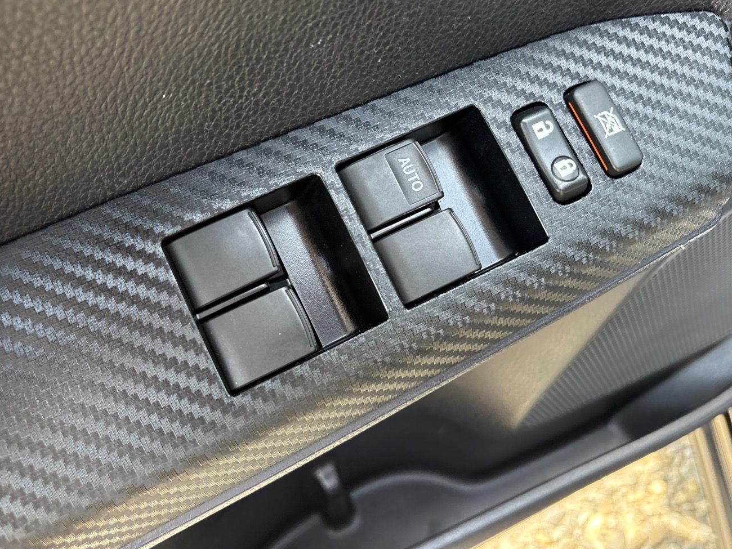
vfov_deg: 44.0
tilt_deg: -55.5
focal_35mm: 32
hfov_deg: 56.8
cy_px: 227
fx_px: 677
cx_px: 355
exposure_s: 1/148
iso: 125
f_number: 1.6
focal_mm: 5.96
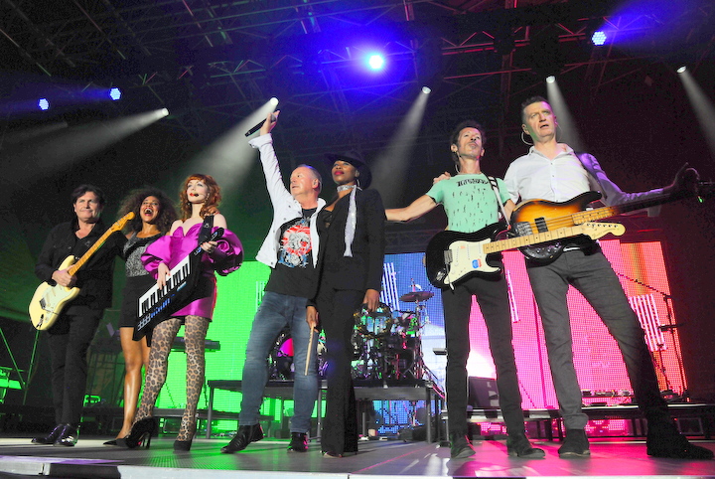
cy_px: 240
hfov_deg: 73.7
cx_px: 358
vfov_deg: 53.3
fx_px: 477
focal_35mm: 24
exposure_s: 1/160
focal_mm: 24
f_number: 8
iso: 1600
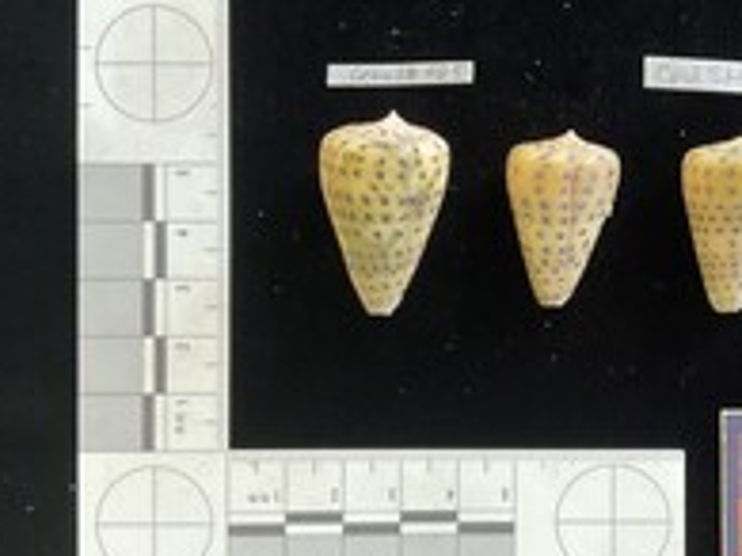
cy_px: 284
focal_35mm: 52
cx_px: 578
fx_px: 1114
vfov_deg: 28.0
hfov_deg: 35.8
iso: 200
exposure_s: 1/60
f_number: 1.8
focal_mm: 3
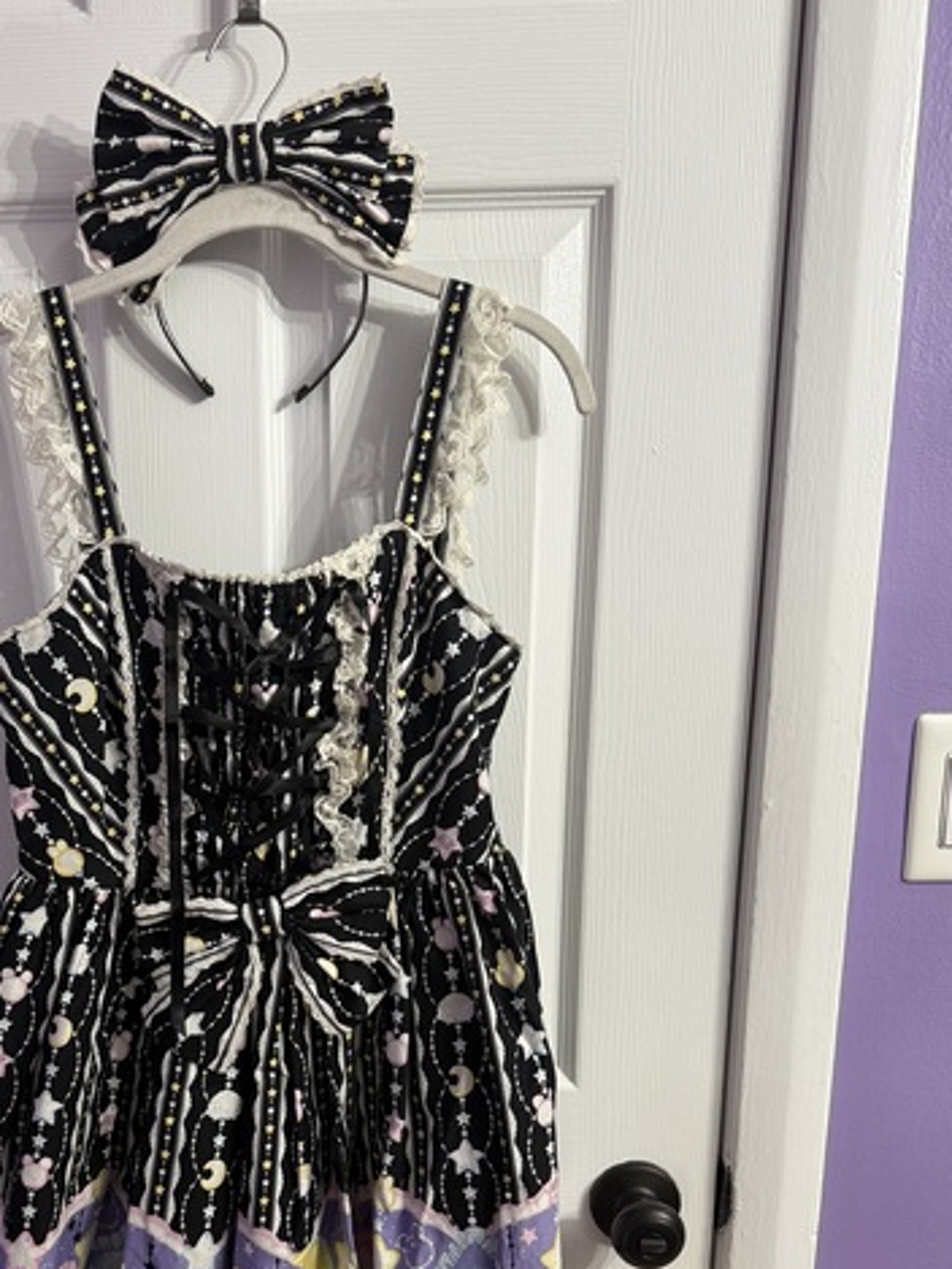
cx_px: 308
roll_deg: +0.6
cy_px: 856
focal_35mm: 33
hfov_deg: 42.3
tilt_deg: -13.4
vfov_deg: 54.1
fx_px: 1210
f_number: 1.78
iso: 200
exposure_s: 1/60
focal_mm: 6.76
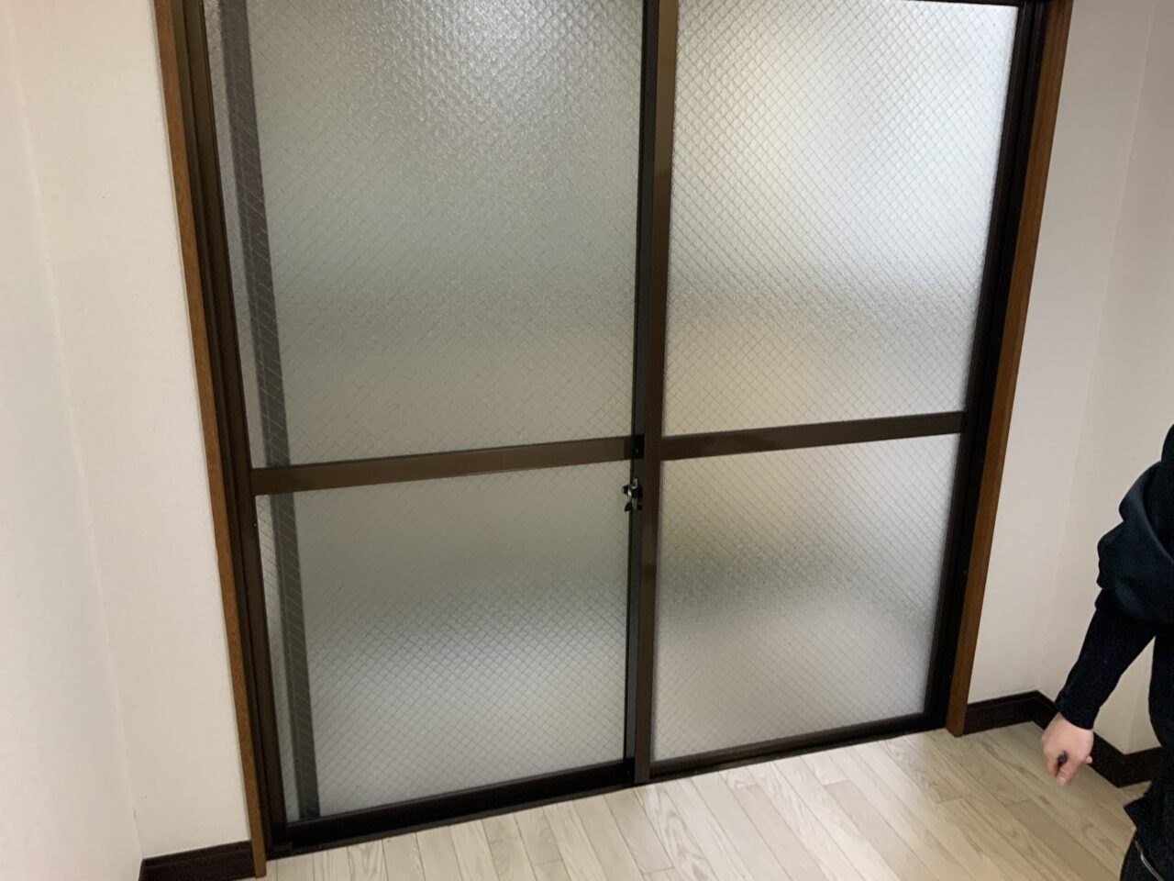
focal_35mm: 29
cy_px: 440
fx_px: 984
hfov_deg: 61.7
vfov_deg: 48.2
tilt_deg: -15.2
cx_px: 587
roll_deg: -0.3
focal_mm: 3
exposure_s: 1/50
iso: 100
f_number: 1.8
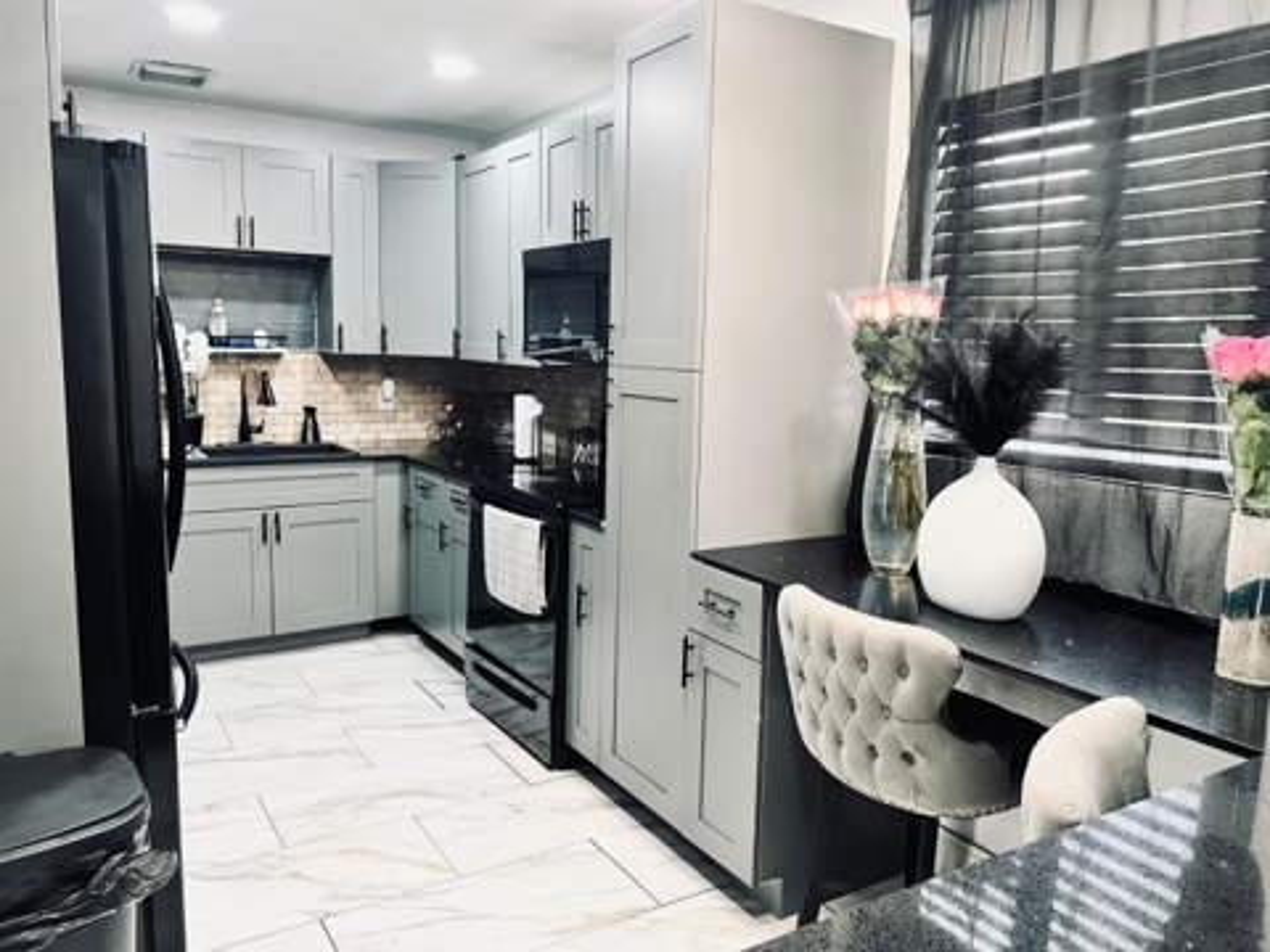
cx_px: 635
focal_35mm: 26
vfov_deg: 53.1
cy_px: 476
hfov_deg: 67.3
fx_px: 954
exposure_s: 1/60
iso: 100
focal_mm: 5.7
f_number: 1.5
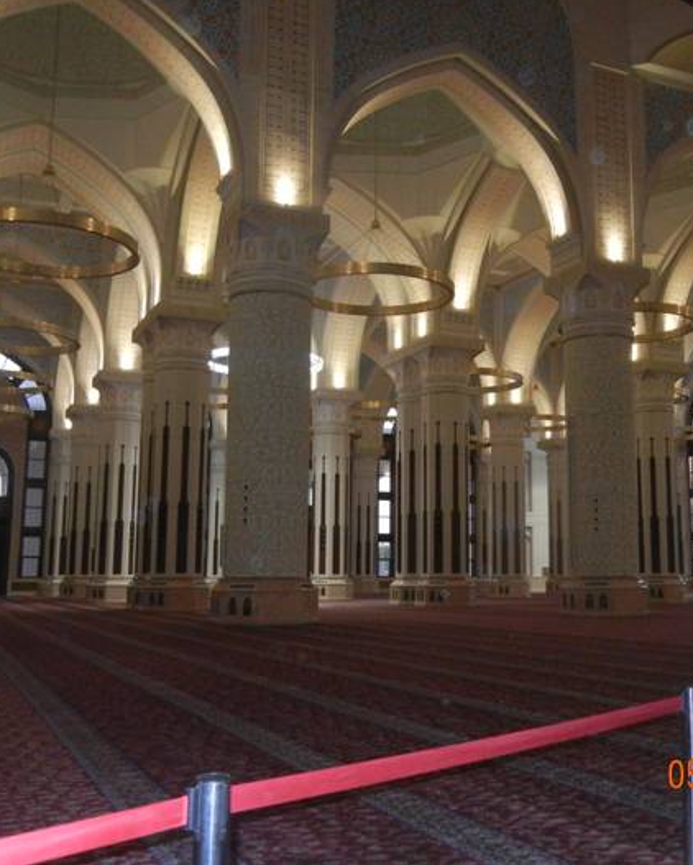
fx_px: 1025
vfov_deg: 45.8
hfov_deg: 37.1
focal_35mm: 40
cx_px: 440
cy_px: 423
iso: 800
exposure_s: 1/30
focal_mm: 5.4
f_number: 3.5
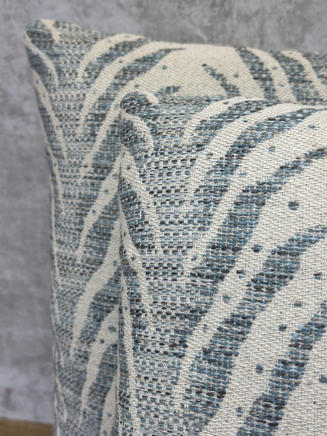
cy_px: 218
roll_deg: +1.3
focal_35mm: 48
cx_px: 164
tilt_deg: -20.8
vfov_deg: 39.7
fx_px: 605
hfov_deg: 30.3
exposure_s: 1/358
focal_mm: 6.86
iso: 80
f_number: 1.78
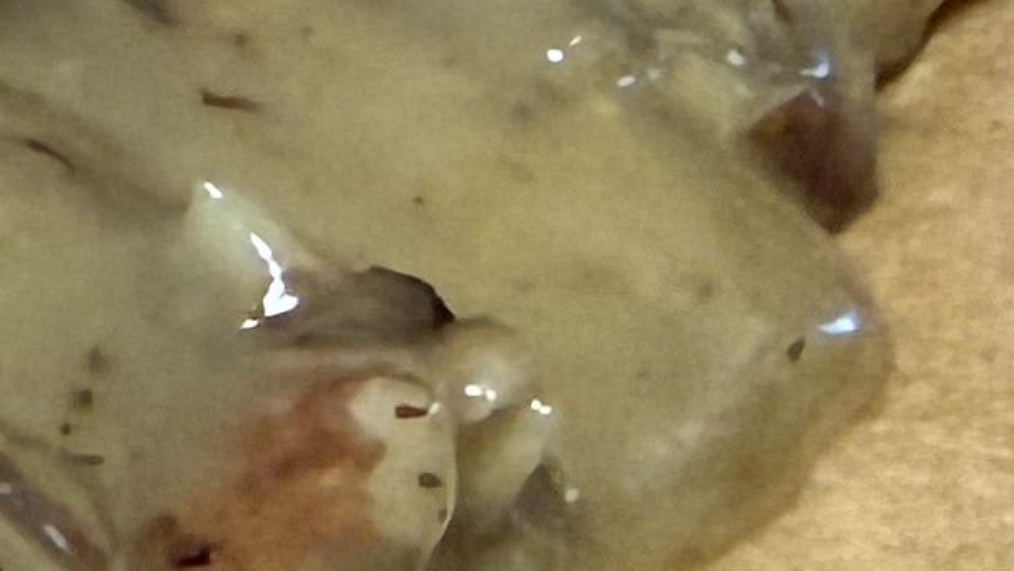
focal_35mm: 170
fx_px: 4572
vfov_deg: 7.1
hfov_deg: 10.4
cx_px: -1622
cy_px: 257
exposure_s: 1/60
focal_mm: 2.22
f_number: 2.2
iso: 500
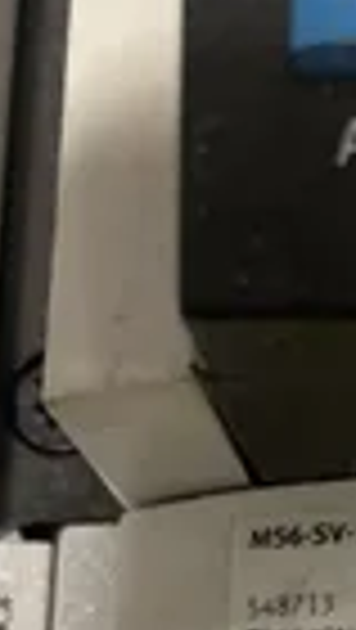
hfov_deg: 14.1
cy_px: 621
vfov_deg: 25.0
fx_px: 1356
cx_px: 509
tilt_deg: -78.8
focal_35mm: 81
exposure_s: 1/60
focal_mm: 4.2
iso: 400
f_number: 1.6
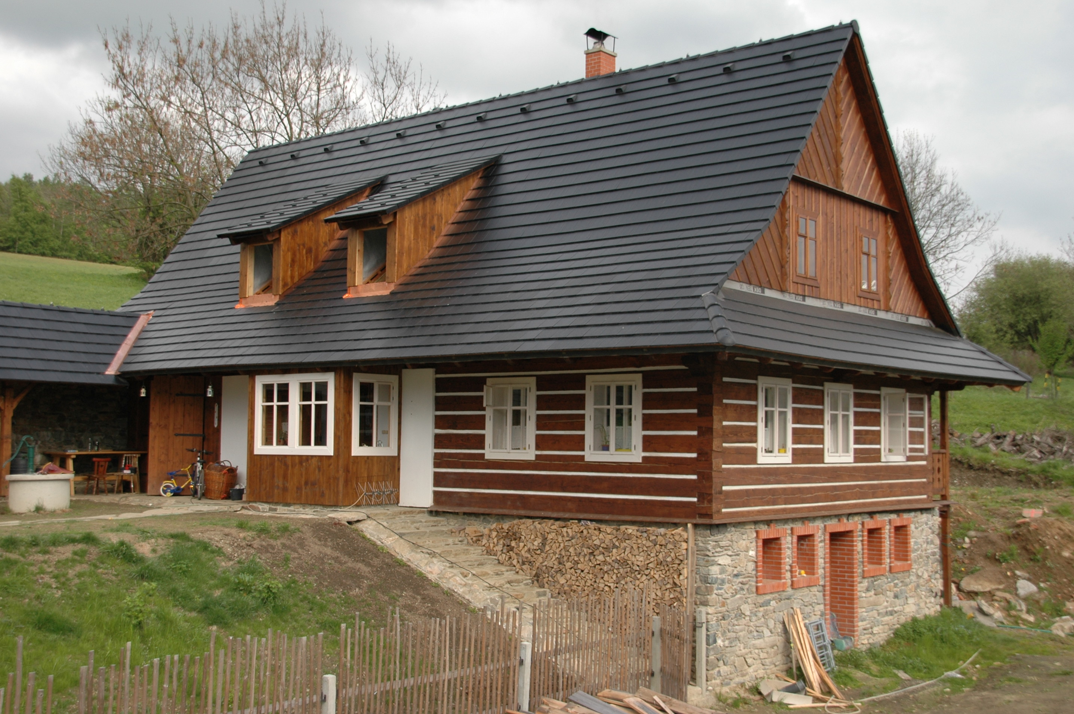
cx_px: 538
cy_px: 341
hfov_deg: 43.2
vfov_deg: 29.5
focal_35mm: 46
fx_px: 1357
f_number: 5
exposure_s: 1/500
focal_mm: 29
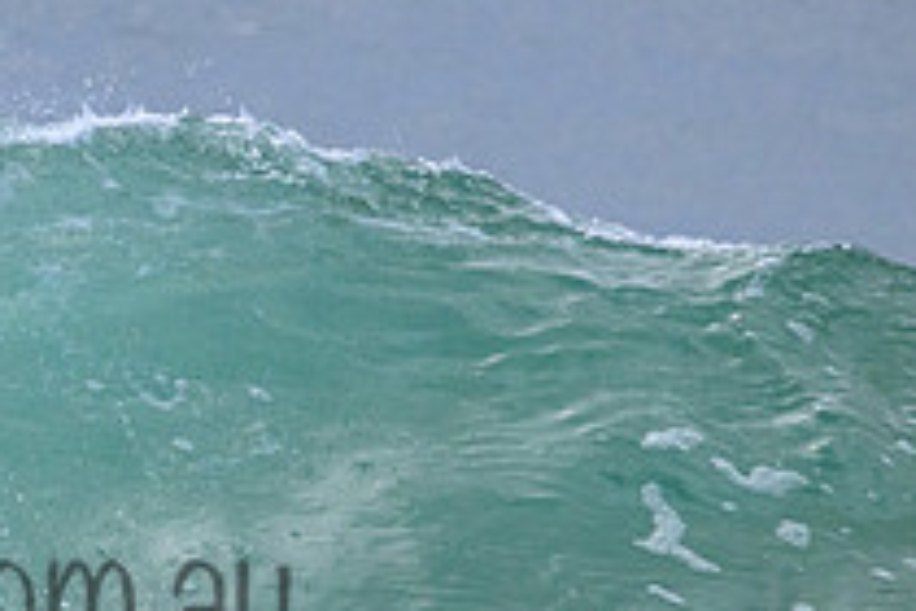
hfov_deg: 1.2
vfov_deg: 0.8
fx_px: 43634
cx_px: -170
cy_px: 543
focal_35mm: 1715
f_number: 11
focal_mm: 620
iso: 3200
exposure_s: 1/1600
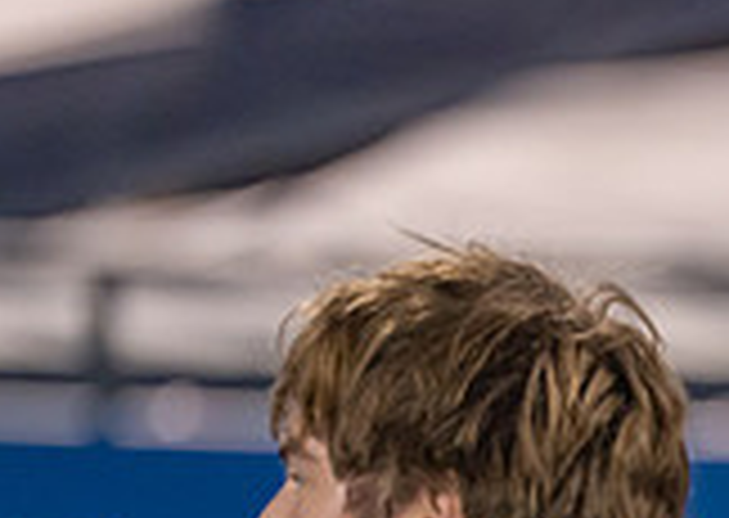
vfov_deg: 1.6
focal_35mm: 923
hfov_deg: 2.2
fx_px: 19070
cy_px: 783
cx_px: 1142
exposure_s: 1/1250
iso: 1600
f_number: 2.8
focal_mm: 200
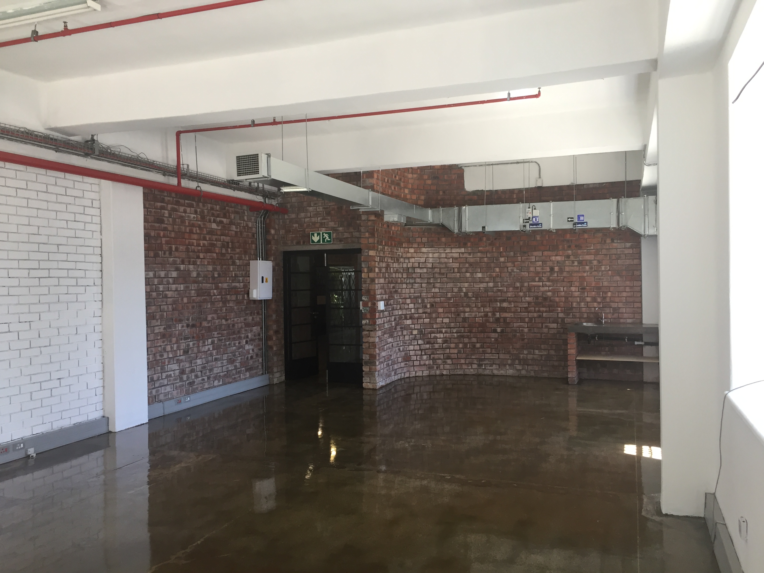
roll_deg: +1.1
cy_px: 286
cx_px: 382
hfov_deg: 61.7
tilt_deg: -0.5
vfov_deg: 48.2
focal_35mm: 29
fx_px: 640
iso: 32
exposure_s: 1/33
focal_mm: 4.15
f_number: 2.2
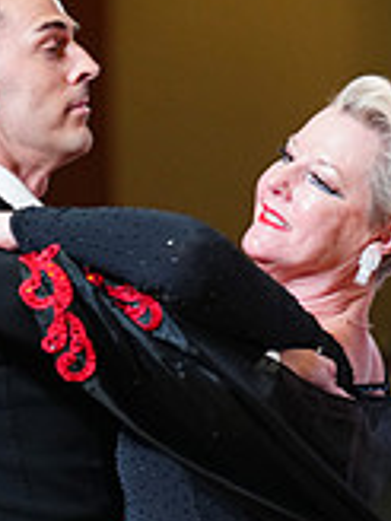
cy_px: 820
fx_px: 5693
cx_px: 113
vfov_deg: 5.2
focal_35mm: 378
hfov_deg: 3.9
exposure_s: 1/400
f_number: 2.8
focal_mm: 111
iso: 2000
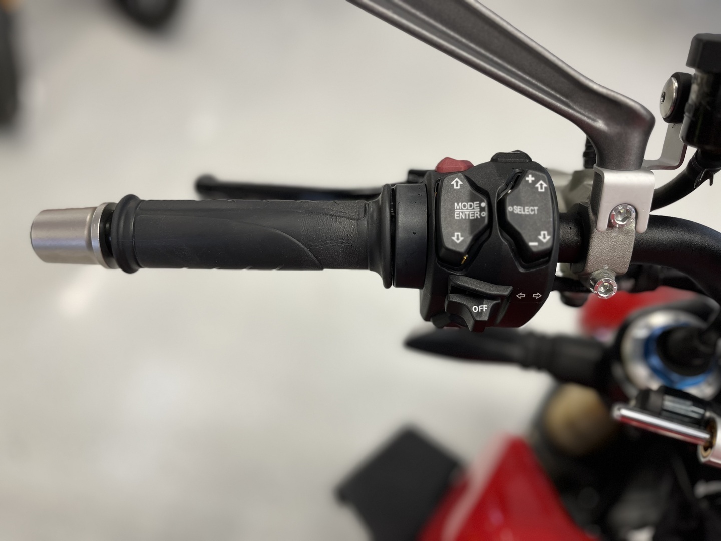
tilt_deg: -45.3
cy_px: 270
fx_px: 542
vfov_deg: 53.1
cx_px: 360
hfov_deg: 67.3
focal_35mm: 26
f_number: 1.6
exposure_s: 1/50
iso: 64
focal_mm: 5.1
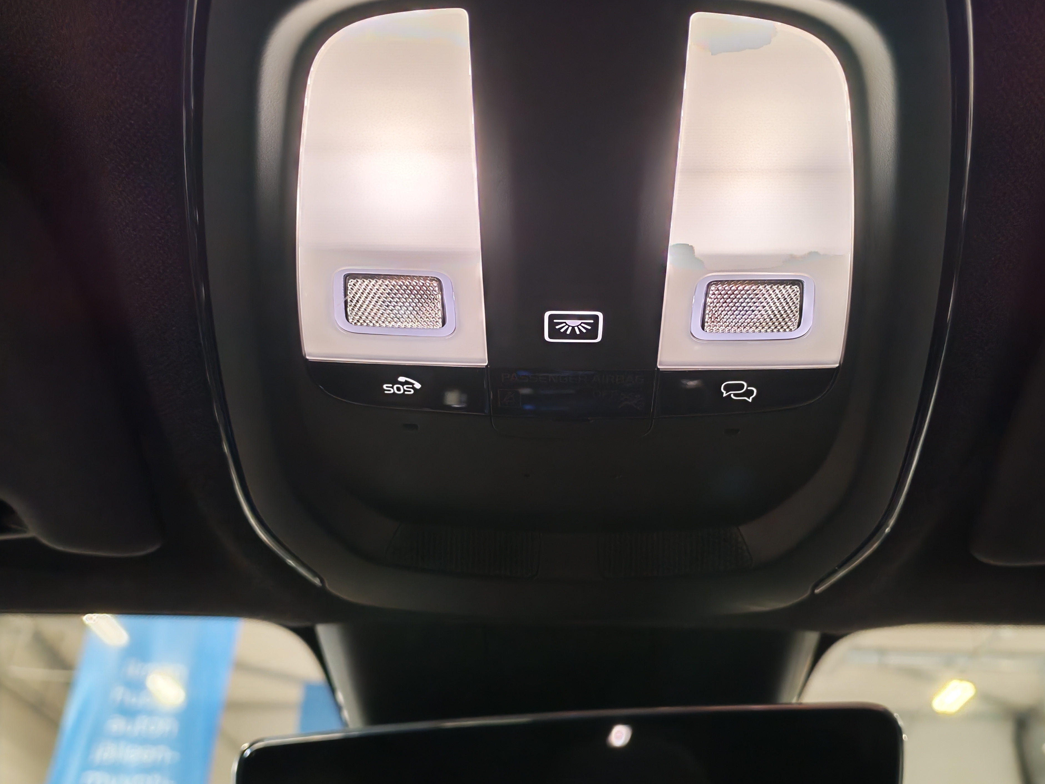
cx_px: 565
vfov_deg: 39.7
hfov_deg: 51.3
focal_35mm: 36
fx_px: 1087
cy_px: 405
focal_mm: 6.12
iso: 500
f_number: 1.9
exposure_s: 1/100
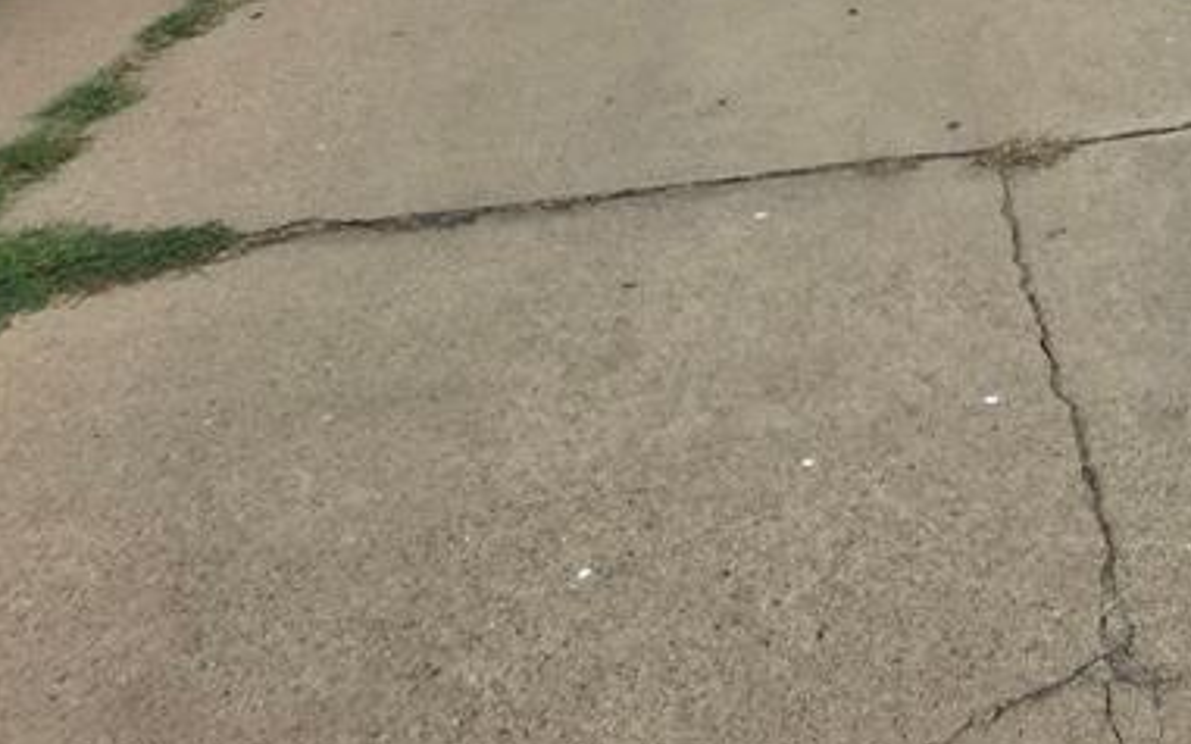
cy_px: -388
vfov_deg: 25.4
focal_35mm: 37
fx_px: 1201
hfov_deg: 45.4
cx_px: 1166
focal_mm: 2.2
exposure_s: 1/657
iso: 16
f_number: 1.9
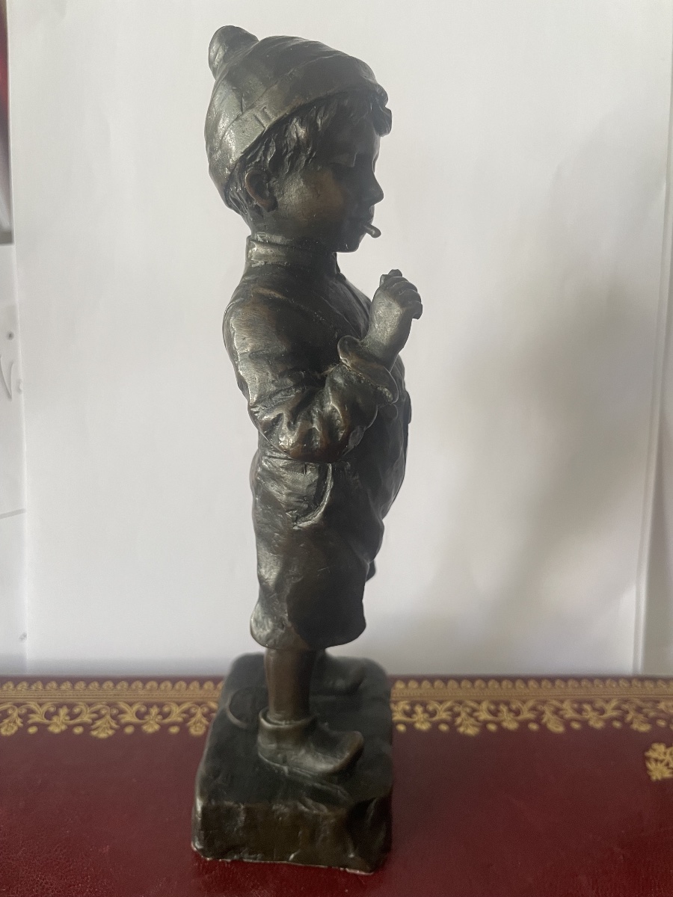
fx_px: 674
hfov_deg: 53.1
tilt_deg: -22.9
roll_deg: -3.1
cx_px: 336
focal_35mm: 26
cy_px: 448
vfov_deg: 67.3
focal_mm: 4.2
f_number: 1.6
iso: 125
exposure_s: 1/99
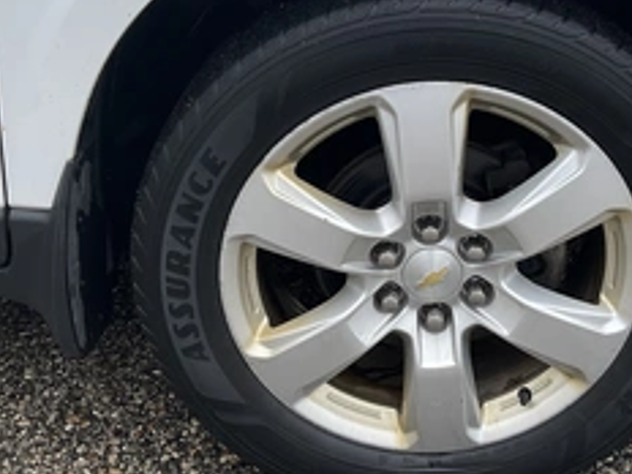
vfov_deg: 28.8
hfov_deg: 37.9
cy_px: 142
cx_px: 409
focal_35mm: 50
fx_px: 913
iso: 25
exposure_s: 1/728
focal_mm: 3
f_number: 1.8
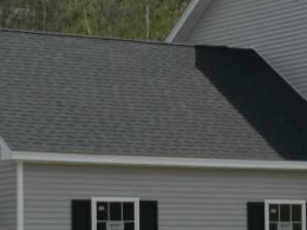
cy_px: 180
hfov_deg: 10.6
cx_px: 329
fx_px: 1641
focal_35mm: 185
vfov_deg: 8.0
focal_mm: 8.4
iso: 110
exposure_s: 1/200
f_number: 10.2
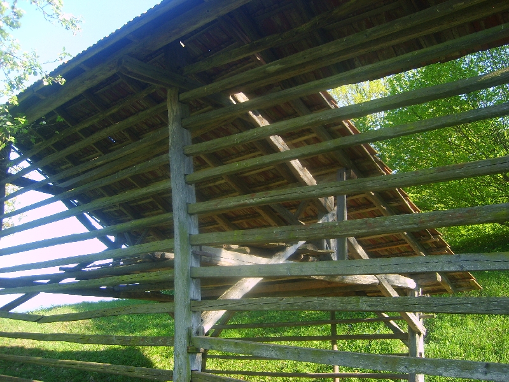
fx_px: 515
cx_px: 254
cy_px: 191
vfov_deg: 40.7
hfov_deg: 52.6
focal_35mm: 35
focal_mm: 5.8
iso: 50
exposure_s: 1/90
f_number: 2.8
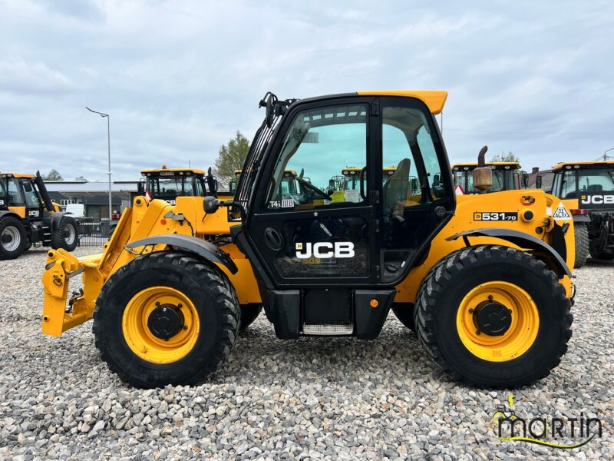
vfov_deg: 53.1
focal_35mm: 26
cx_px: 307
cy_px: 230
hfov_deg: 67.3
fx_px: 461
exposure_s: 1/4444
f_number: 1.5
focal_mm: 5.7
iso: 50
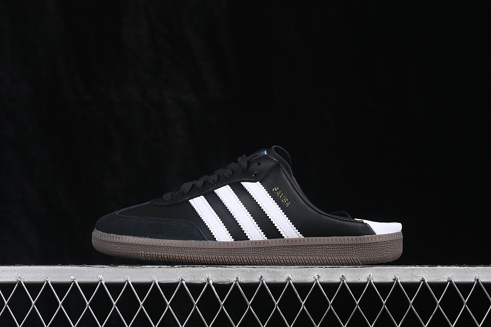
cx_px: 246
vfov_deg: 18.2
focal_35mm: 75
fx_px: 1023
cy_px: 164
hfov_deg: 27.0
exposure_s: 1/60
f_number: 6.3
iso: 160
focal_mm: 50
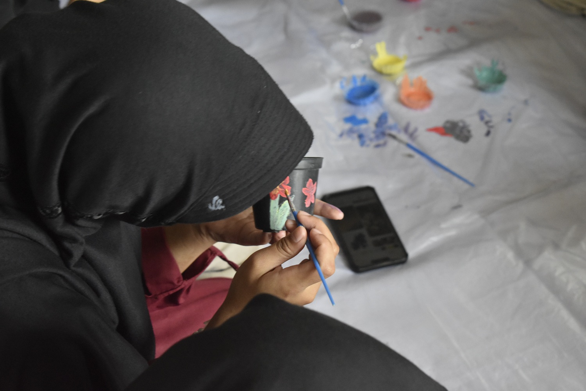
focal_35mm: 82
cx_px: 293
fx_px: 1343
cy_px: 196
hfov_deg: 24.6
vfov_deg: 16.6
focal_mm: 55
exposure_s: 1/80
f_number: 5.6
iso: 3200
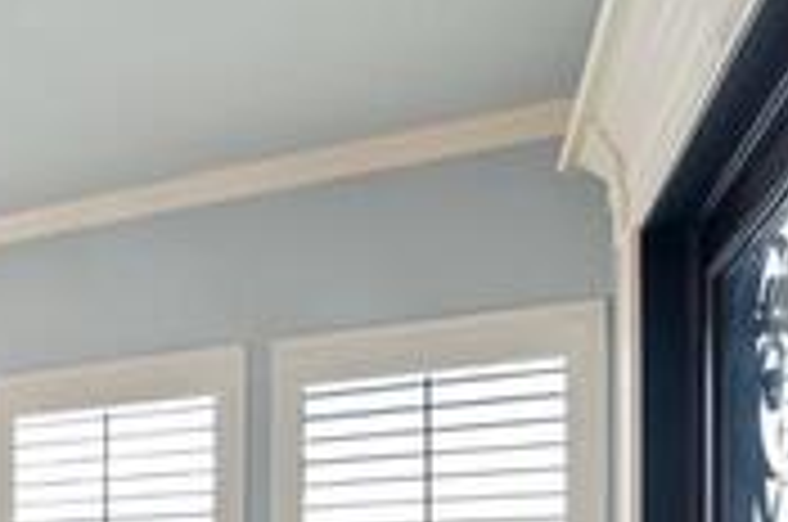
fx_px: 961
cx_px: -207
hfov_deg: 33.8
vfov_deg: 26.2
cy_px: 664
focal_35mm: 44
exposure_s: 1/5
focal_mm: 12
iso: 640
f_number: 9
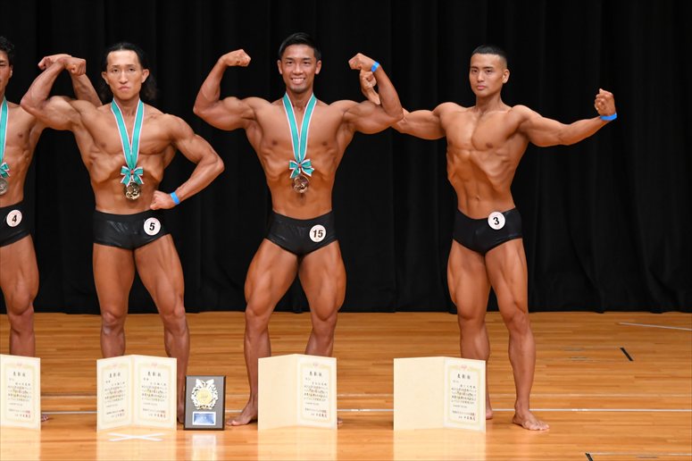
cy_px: 230
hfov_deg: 7.6
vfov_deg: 5.1
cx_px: 346
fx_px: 5188
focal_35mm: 270
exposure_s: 1/400
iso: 3200
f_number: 5.6
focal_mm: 180
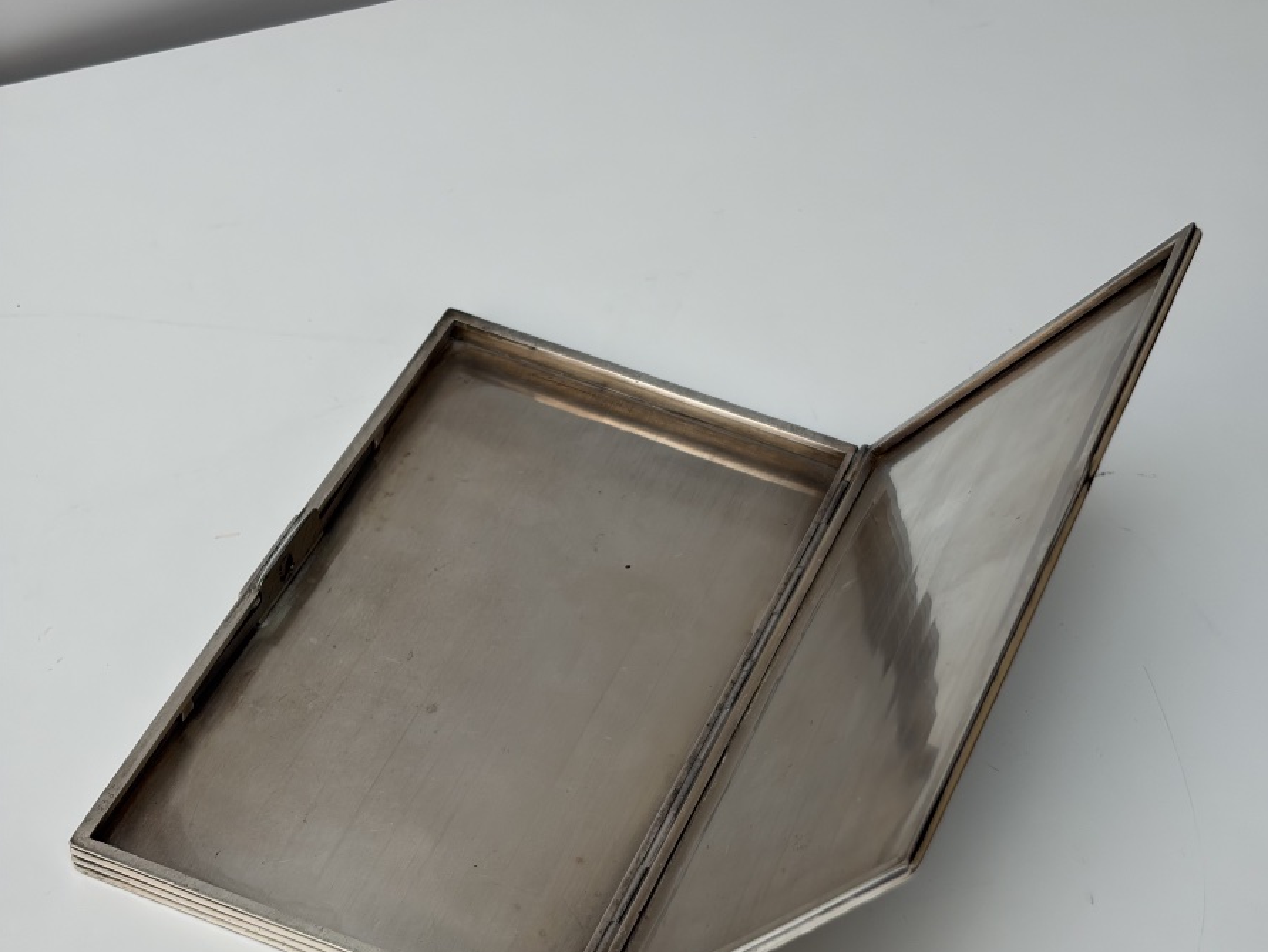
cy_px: 640
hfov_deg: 27.8
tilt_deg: -47.8
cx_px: 638
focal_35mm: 70
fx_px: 2565
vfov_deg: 20.9
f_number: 1.6
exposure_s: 1/515
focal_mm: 5.96
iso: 32
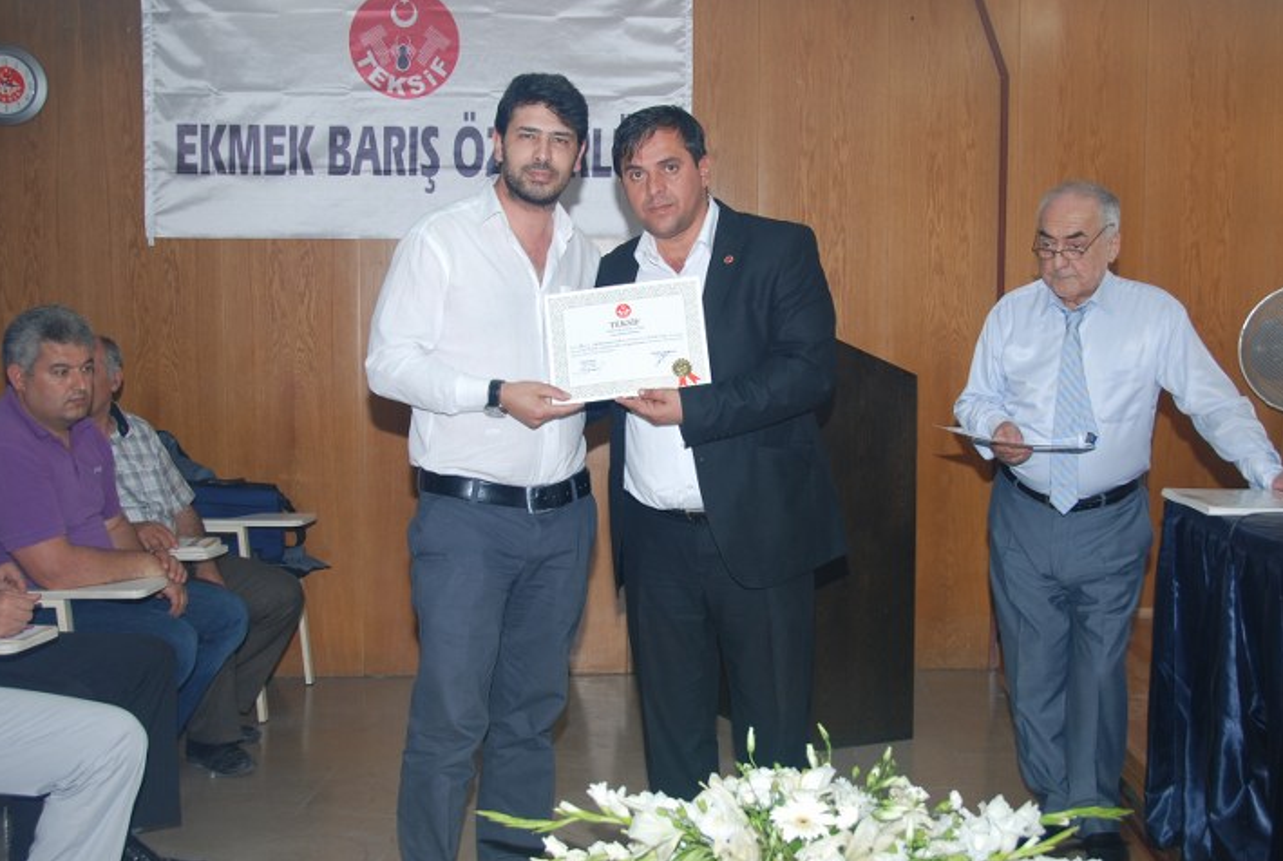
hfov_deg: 44.4
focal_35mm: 44
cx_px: 686
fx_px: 1571
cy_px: 424
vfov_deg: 30.7
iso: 200
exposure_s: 1/60
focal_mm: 26
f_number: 4
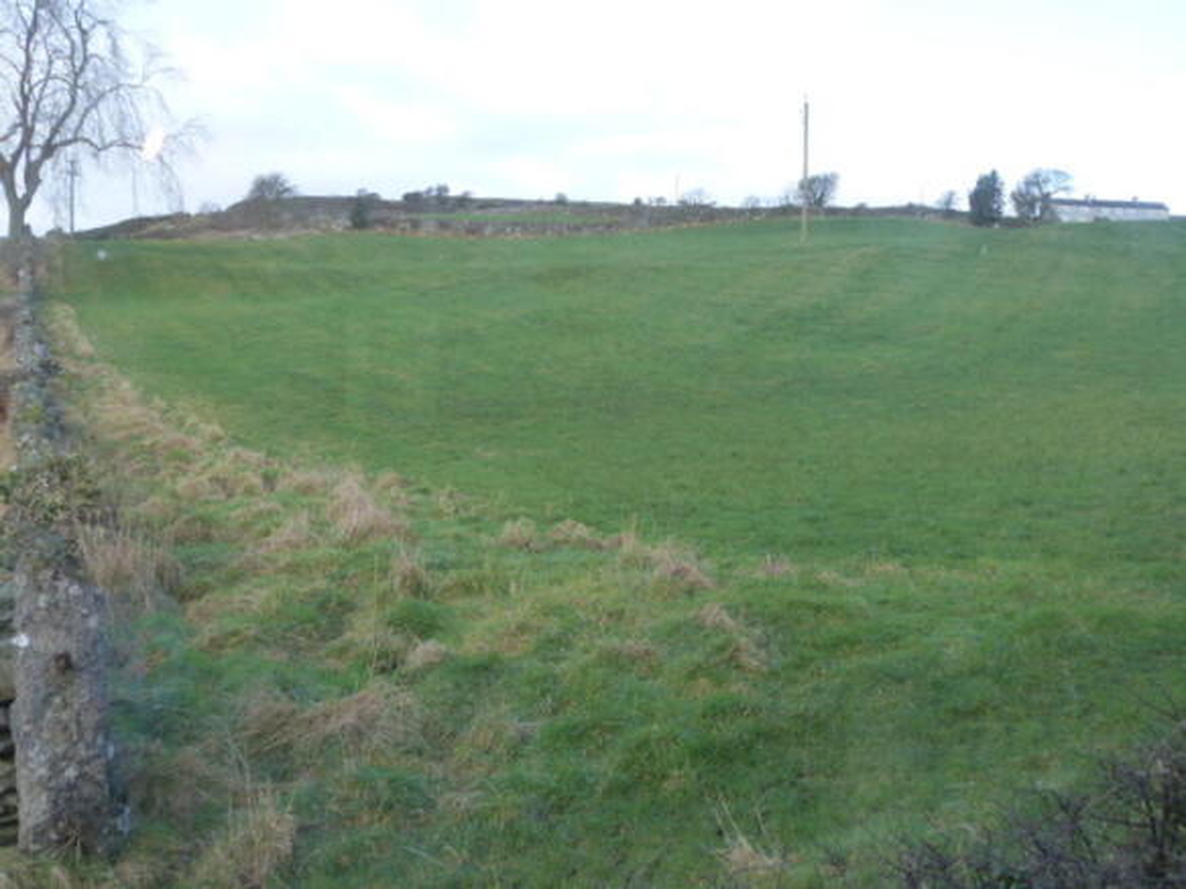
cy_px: 444
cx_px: 593
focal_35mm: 38
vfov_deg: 37.7
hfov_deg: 49.0
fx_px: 1302
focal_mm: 6.7
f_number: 3.6
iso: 160
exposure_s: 1/125
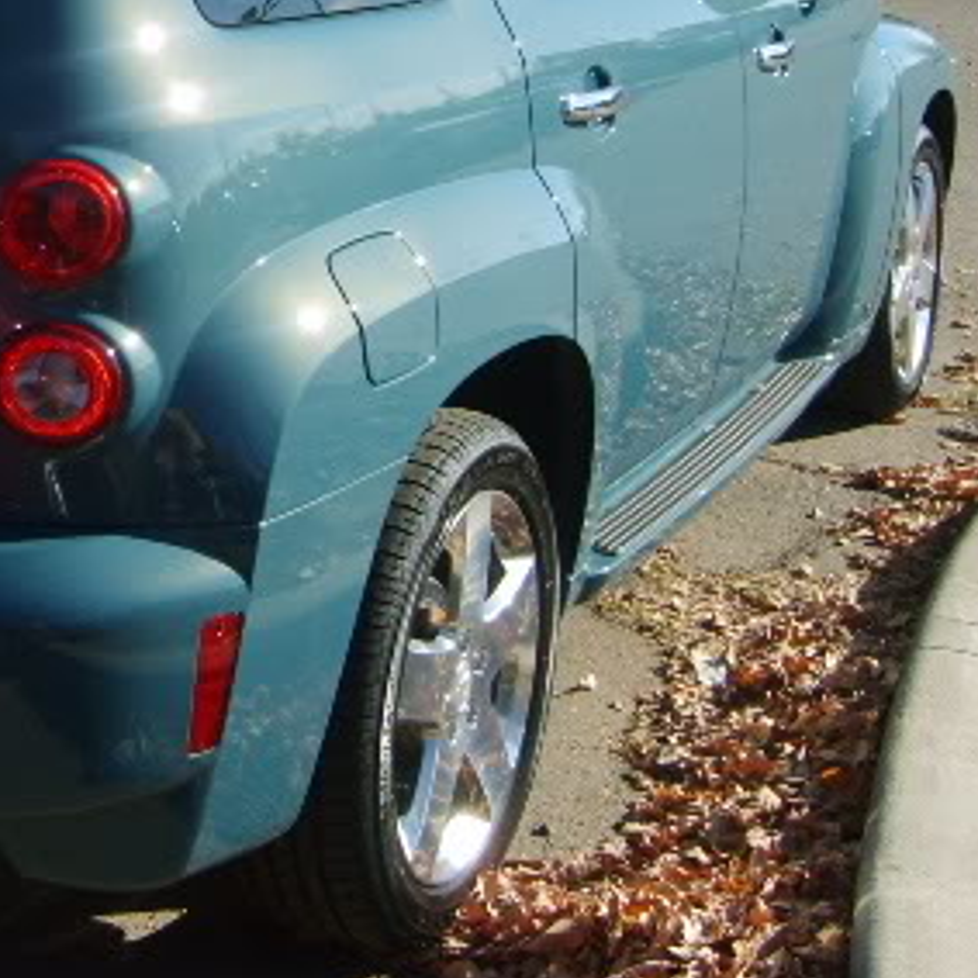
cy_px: 214
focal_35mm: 70
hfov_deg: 23.6
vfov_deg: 24.3
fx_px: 2238
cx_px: -7
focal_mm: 5.8
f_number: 2.8
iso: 50
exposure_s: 1/750
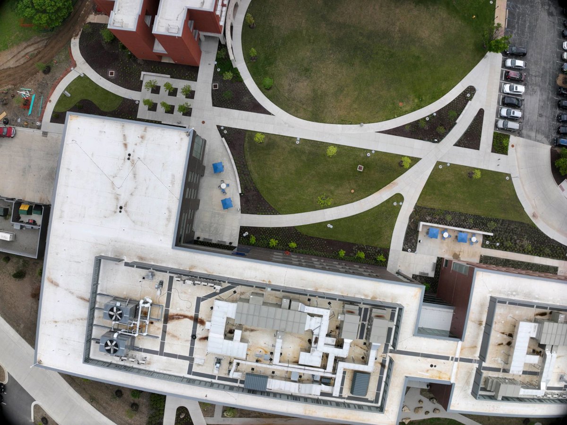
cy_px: 212
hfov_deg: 71.6
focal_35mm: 24
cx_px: 284
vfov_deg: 56.8
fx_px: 393
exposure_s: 1/2000
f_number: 3.2
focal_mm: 12.29
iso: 100
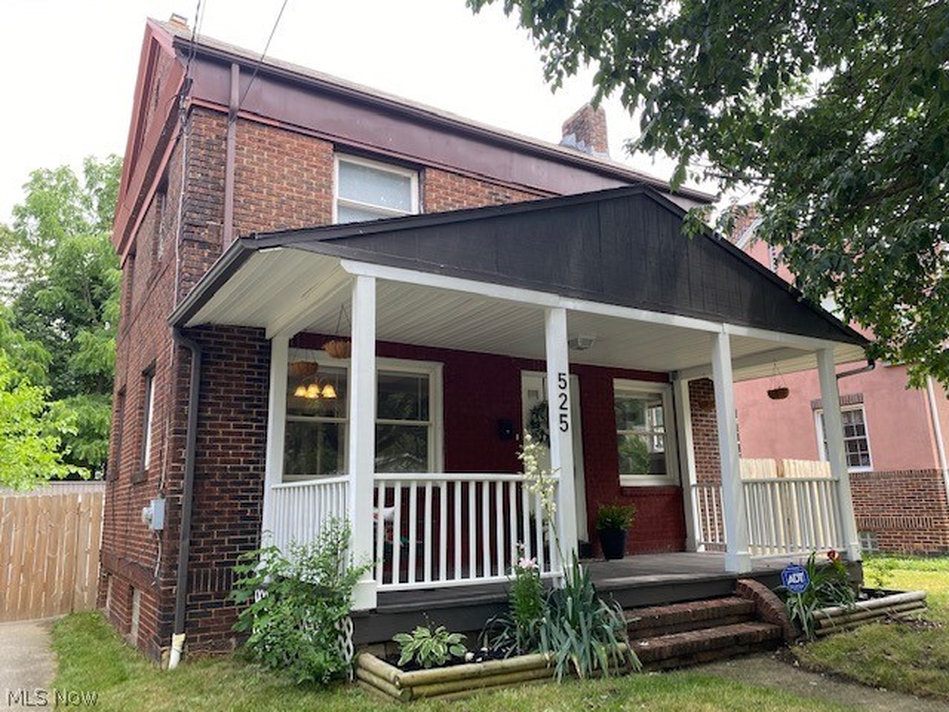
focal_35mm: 26
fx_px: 713
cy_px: 356
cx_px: 474
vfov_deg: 53.1
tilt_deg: +11.6
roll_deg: +1.3
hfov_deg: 67.3
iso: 32
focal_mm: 4.25
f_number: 1.8
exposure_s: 1/352
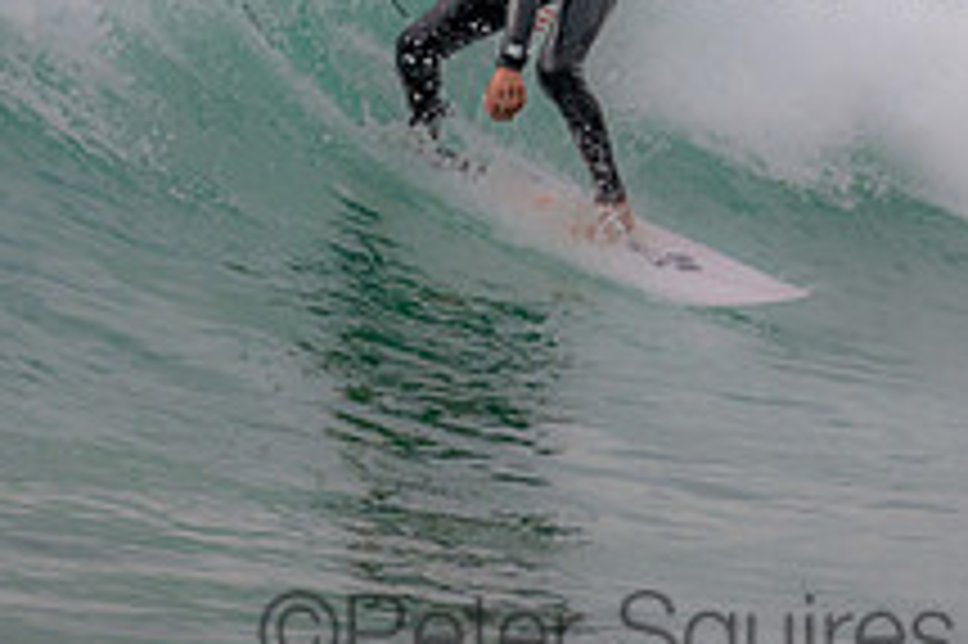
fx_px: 62252
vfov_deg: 0.6
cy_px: -178
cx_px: 513
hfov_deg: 0.9
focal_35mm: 2317
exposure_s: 1/2000
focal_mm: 800
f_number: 11
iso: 1400
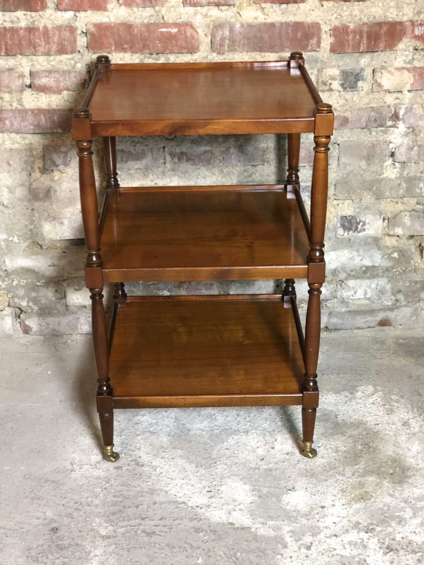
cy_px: 282
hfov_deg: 27.5
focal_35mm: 53
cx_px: 211
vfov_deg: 36.2
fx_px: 865
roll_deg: +1.1
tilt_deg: -26.1
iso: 160
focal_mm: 6
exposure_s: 1/9
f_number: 2.4
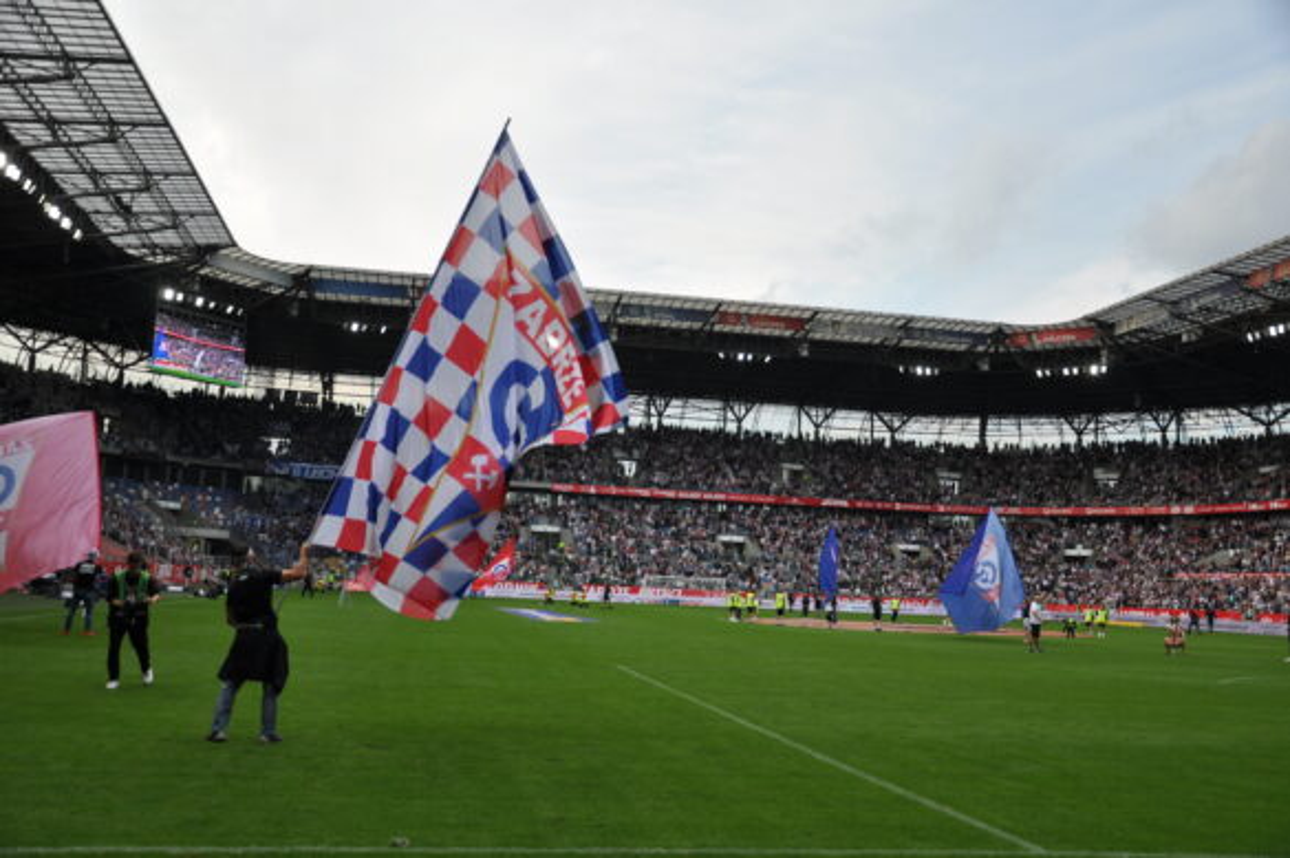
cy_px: 429
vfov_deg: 36.8
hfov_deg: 53.2
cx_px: 645
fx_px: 1289
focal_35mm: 36
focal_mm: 24
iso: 250
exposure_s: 1/500
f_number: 3.8
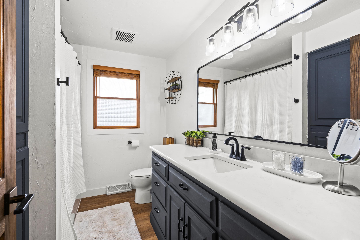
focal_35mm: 16
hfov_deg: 96.7
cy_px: 120
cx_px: 180
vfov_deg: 73.8
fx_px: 160
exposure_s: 1
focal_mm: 16
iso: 640
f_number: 11
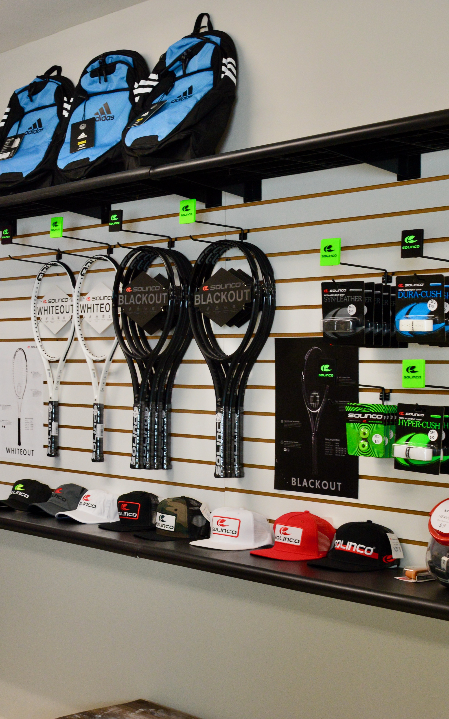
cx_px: 29
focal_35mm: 60
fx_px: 1175
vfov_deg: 34.0
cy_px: 359
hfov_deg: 21.1
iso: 800
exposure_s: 1/60
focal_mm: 26
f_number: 5
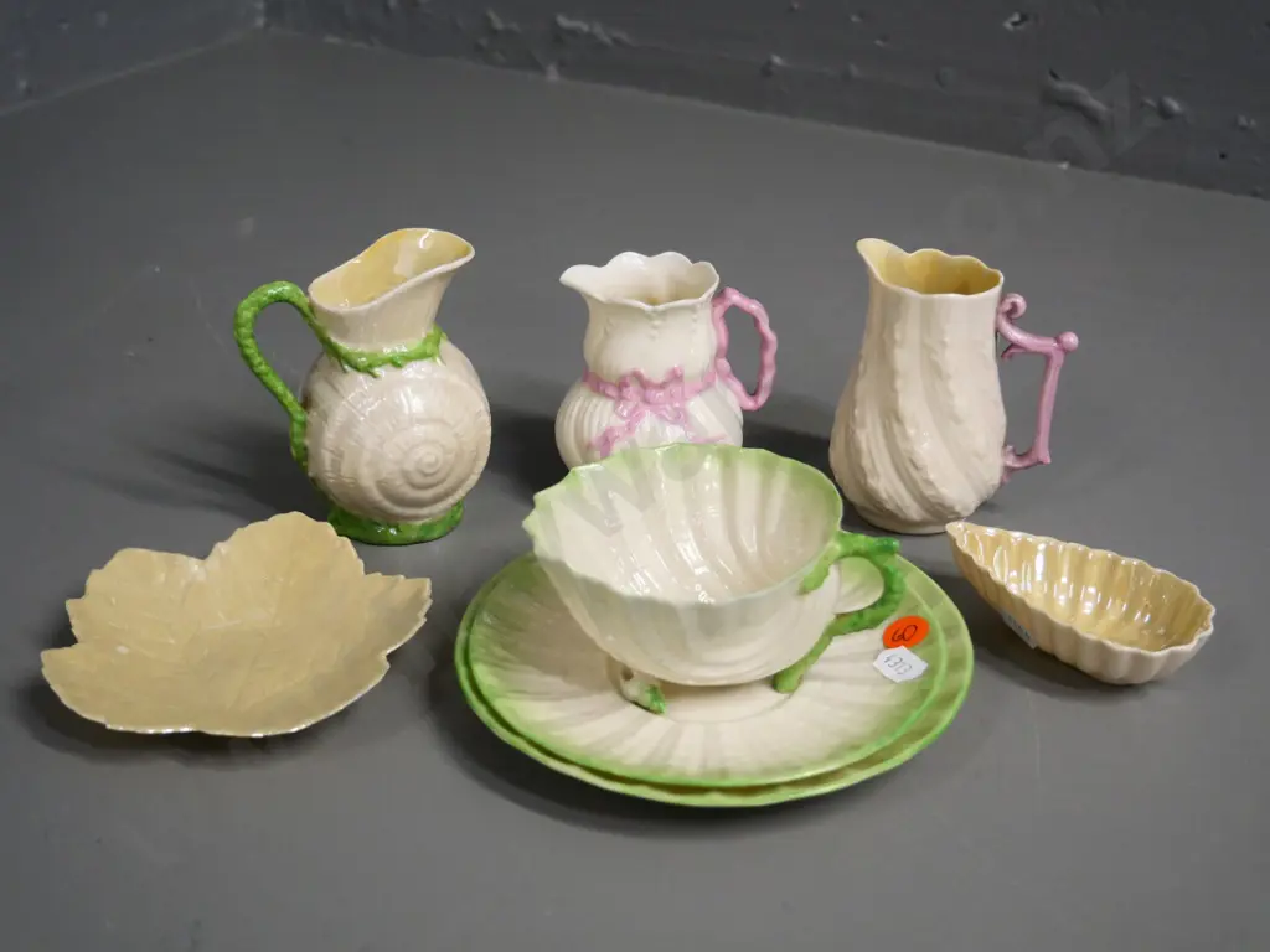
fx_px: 1614
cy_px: 476
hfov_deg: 42.9
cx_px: 635
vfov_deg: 32.9
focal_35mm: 44
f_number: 4.2
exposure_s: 1/100
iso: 1600
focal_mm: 22
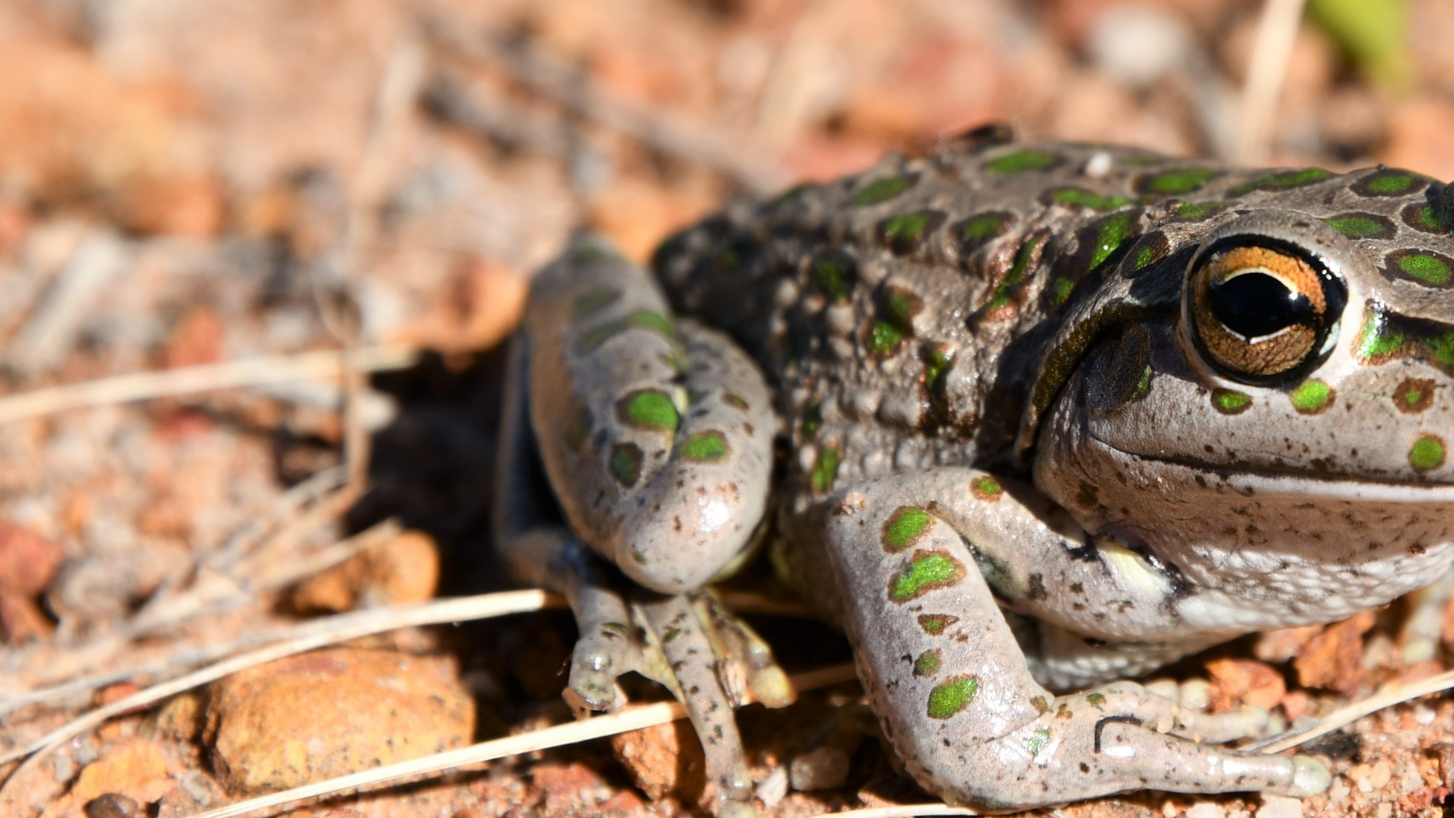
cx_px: 1075
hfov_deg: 11.5
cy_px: 507
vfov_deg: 6.5
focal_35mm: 187
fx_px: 7209
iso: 100
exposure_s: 1/250
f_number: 8
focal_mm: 80
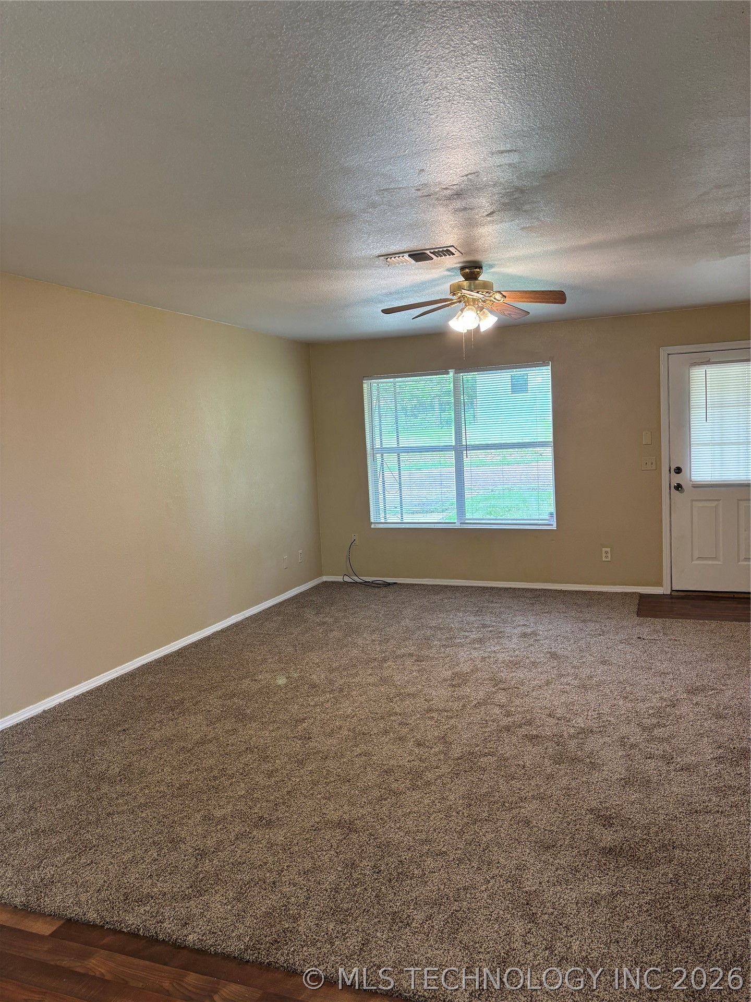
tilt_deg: -5.0
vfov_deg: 67.3
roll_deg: +2.6
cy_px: 501
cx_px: 376
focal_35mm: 26
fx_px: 752
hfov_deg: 53.1
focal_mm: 5.96
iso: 100
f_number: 1.6
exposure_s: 1/60
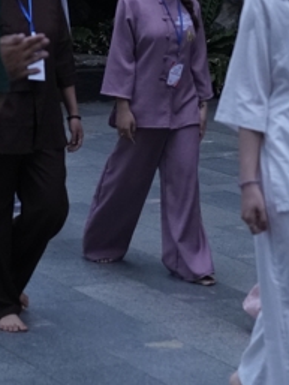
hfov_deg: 11.0
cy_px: 50
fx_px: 1502
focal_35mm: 135
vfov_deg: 14.5
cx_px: 54
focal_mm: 37
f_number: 2.8
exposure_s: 1/250
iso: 4000
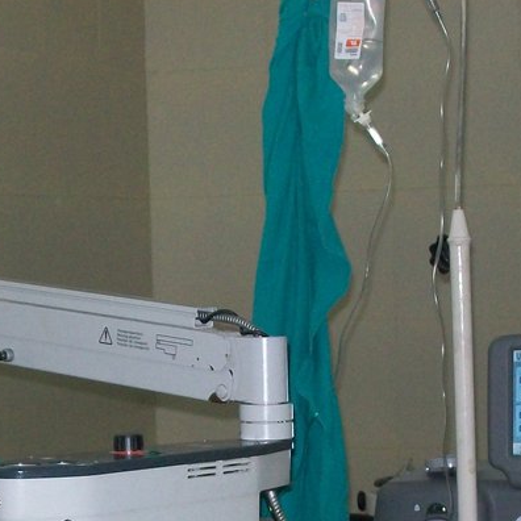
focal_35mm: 128
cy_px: 501
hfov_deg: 13.6
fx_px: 2180
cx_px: 130
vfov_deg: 13.5
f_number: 3.3
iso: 160
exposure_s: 1/80
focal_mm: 9.4
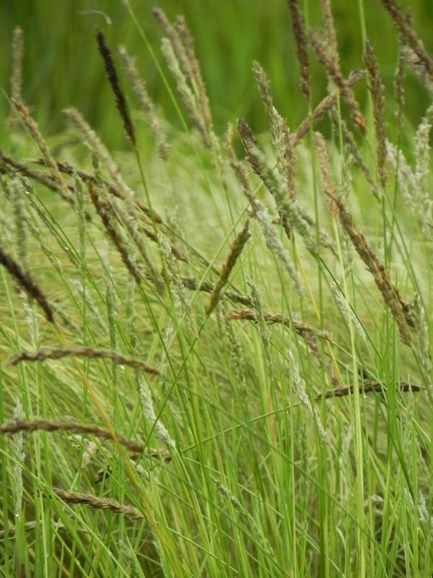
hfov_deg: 3.1
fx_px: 8022
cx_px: 216
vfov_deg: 4.1
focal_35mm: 481
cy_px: 289
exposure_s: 1/100
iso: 160
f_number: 5
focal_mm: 85.6
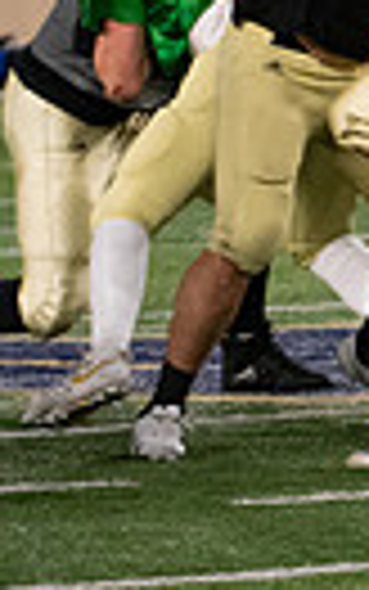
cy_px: -11
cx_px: 940
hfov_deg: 1.5
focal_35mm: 901
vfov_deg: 2.3
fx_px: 14481
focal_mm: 200
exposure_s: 1/500
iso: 4000
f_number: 4
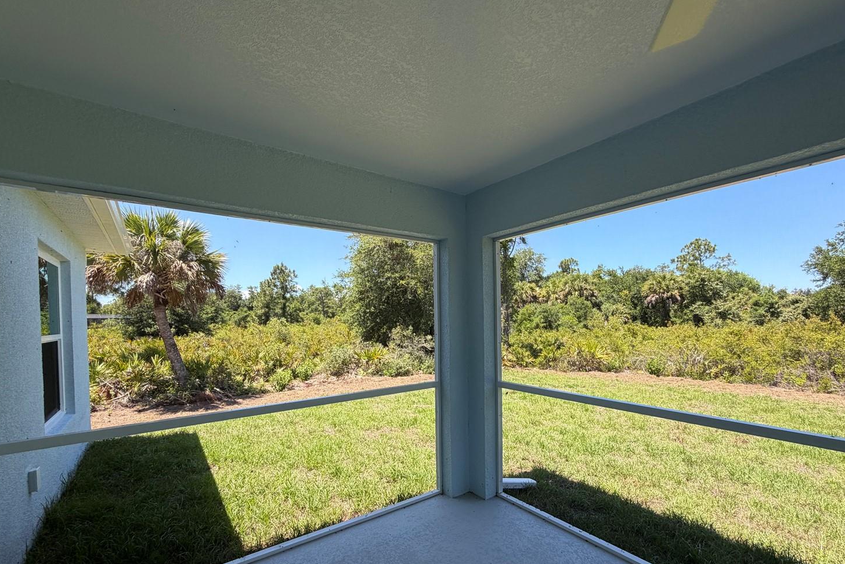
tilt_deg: -1.8
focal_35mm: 16
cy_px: 326
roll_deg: +1.1
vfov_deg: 73.3
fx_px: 376
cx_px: 447
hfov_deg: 96.6
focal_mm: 2.22
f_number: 2.2
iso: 64
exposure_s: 1/502
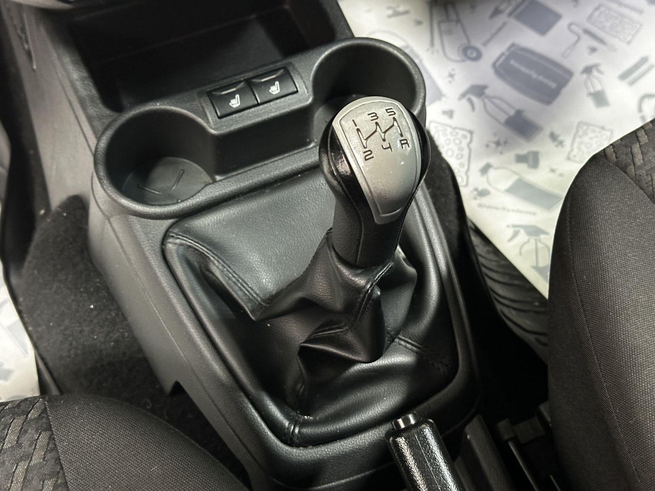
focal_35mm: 48
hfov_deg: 39.7
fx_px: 908
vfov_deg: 30.3
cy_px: 246
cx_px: 328
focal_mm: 6.86
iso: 500
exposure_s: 1/25
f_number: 1.78
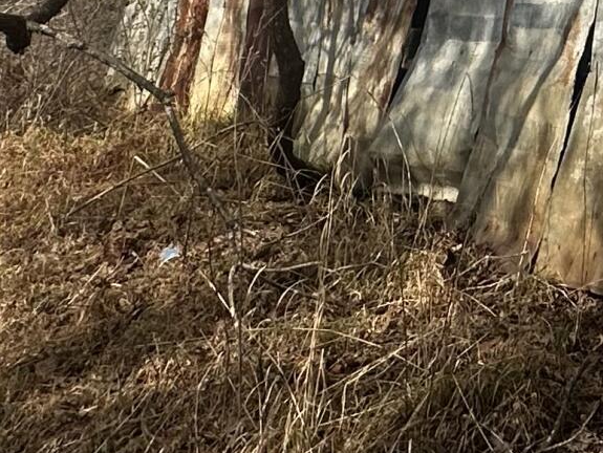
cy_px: -454
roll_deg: -1.2
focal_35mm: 73
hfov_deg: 21.5
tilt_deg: +20.2
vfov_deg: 15.8
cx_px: 951
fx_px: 1272
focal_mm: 2.22
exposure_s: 1/1575
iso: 40
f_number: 2.2
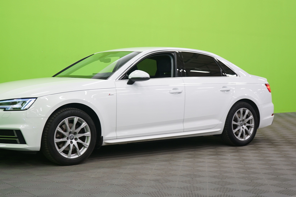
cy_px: 73
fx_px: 493
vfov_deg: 22.6
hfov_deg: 33.3
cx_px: 116
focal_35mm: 60
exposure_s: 1/8
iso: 400
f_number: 5
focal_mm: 47
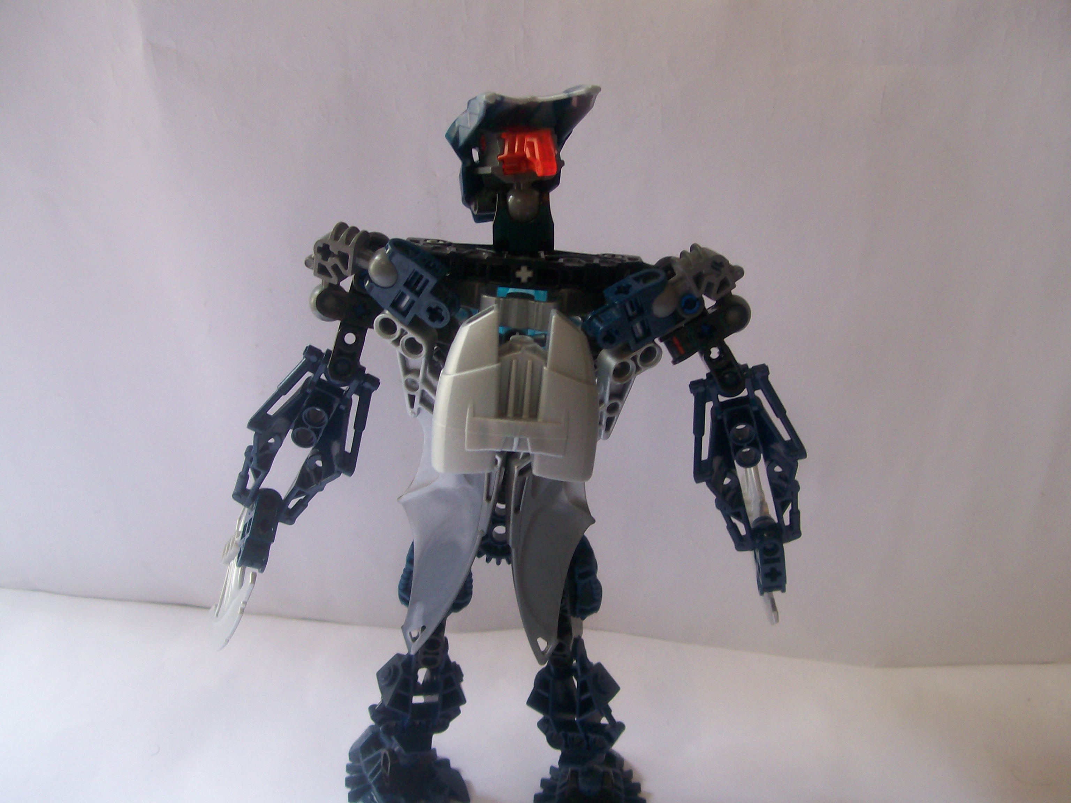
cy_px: 402
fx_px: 1114
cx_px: 536
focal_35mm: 36
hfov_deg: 51.4
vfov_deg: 39.7
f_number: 2.7
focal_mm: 6
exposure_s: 1/55
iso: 80
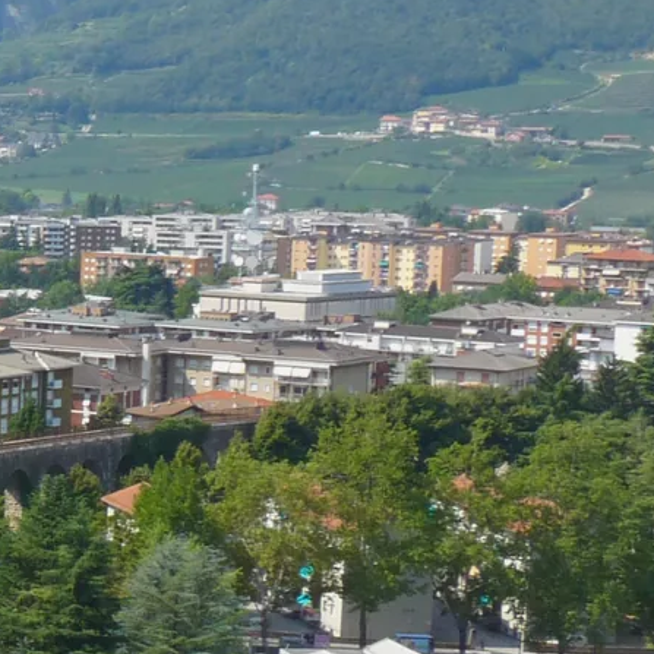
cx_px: -653
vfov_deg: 13.5
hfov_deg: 12.0
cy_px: 437
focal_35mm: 129
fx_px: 2757
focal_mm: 6
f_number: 5.6
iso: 100
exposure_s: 1/250
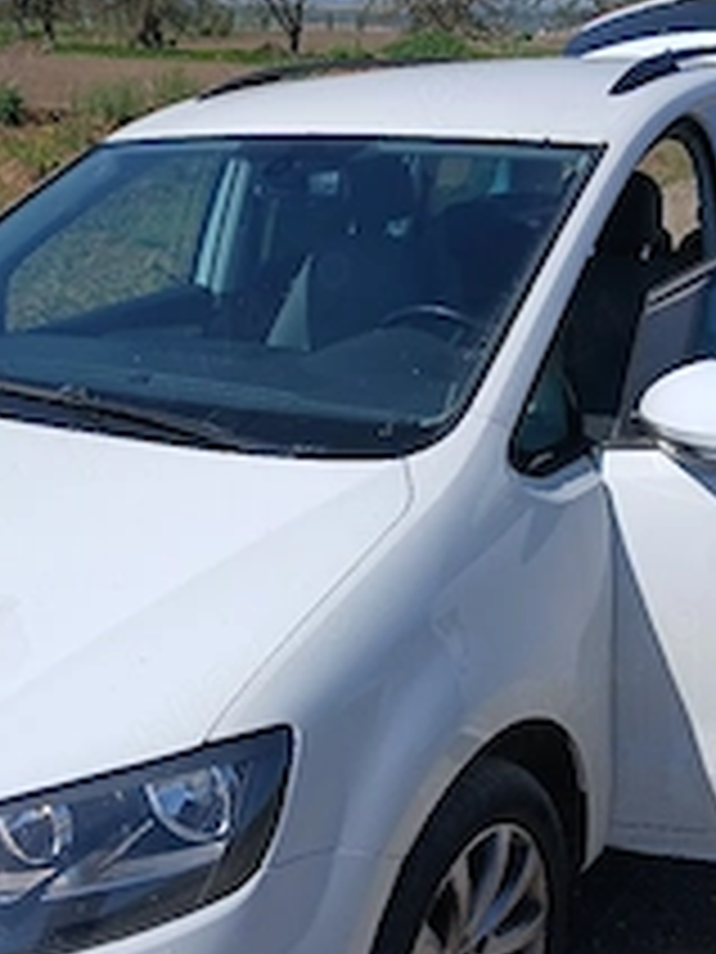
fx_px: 1351
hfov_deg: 29.6
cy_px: 410
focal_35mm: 49
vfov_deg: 38.8
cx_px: 297
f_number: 1.8
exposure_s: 1/1111
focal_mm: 3.98
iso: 20
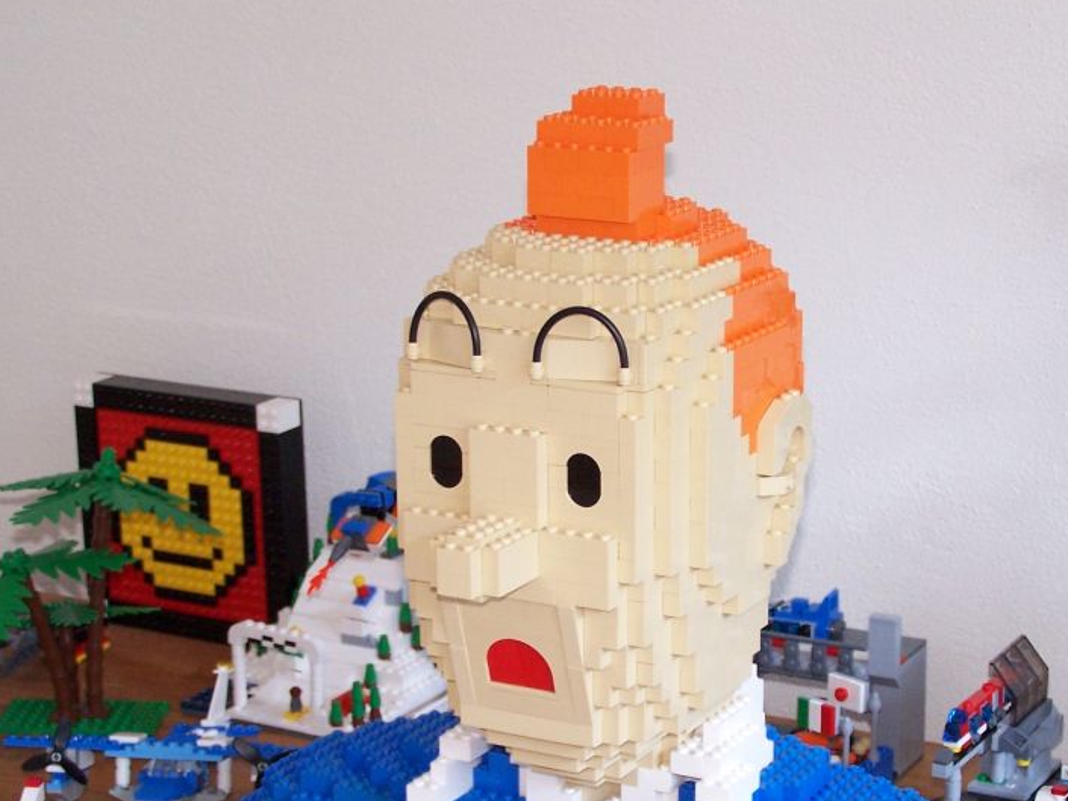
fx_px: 2870
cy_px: 566
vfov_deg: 15.8
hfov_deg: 21.0
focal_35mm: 93
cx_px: 677
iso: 140
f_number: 3.2
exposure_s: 1/4
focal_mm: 10.7
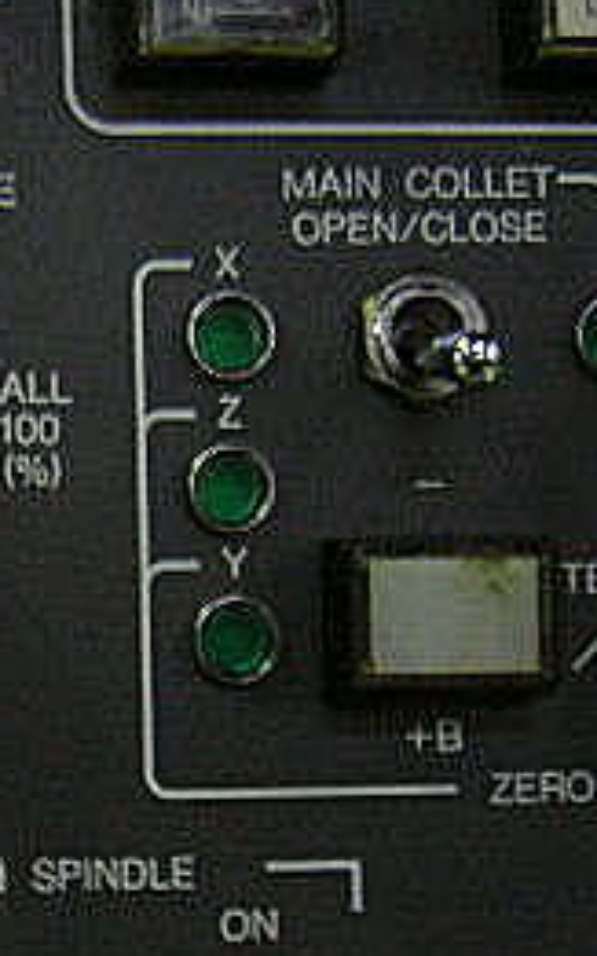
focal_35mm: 91
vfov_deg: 22.6
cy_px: 681
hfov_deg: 13.4
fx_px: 2370
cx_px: -337
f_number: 2.8
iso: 200
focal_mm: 5.8
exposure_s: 1/8
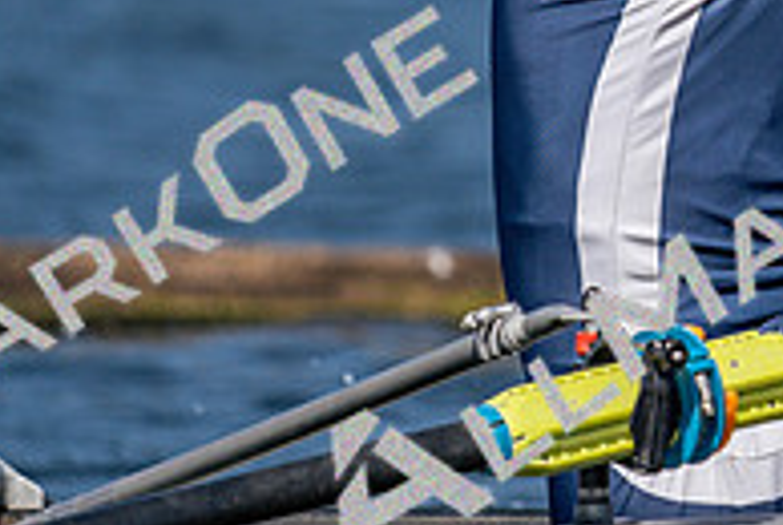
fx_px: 29821
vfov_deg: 1.0
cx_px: 1150
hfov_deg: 1.5
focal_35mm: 1369
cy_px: -38
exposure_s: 1/2000
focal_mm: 459
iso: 160
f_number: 6.3
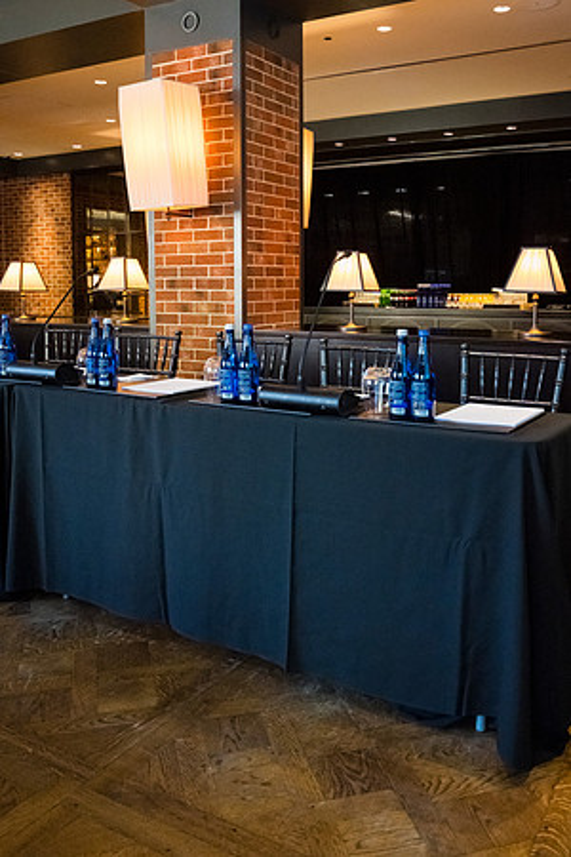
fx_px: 690
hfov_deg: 45.0
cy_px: 428
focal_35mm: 29
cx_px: 286
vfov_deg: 63.7
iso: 6400
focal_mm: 29
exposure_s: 1/100
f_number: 4.5
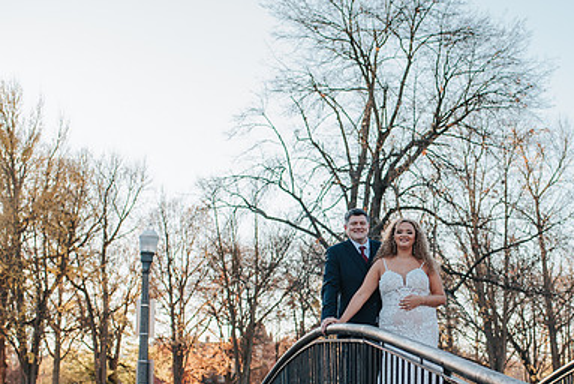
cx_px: 411
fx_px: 1053
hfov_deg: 30.1
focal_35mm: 66
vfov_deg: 20.5
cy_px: 271
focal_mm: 35
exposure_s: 1/500
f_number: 2.8
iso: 100
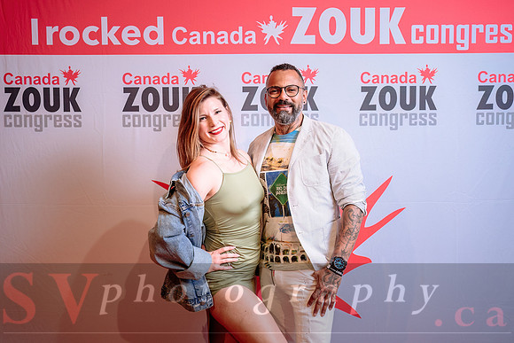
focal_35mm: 42
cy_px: 171
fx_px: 594
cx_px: 251
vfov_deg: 32.2
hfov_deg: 46.8
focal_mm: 40
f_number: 4
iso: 500
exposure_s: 1/125
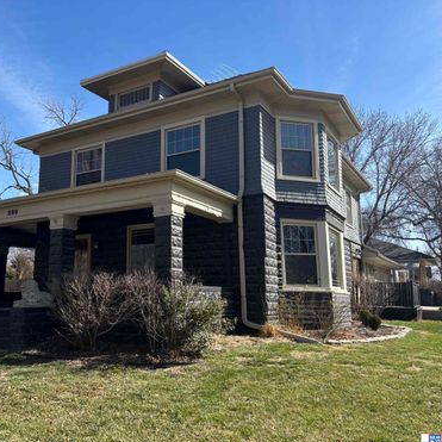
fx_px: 448
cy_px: 222
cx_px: 168
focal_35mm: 31
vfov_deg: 52.5
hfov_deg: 52.0
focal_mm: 5.96
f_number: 1.6
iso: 50
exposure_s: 1/2451
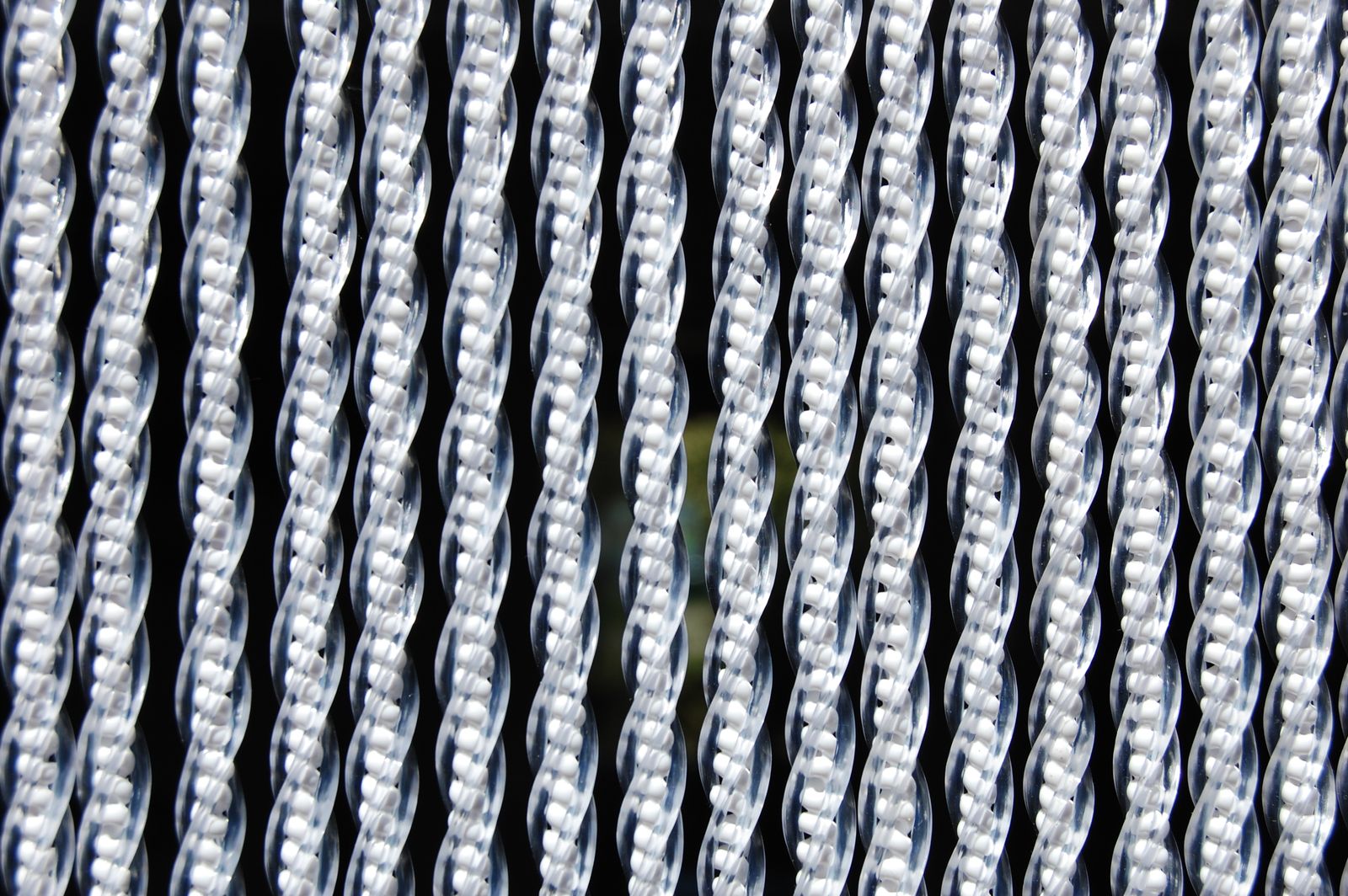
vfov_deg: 20.1
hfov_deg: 29.9
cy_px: 448
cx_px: 674
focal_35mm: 68
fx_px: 2525
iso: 200
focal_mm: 45
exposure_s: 1/500
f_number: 11
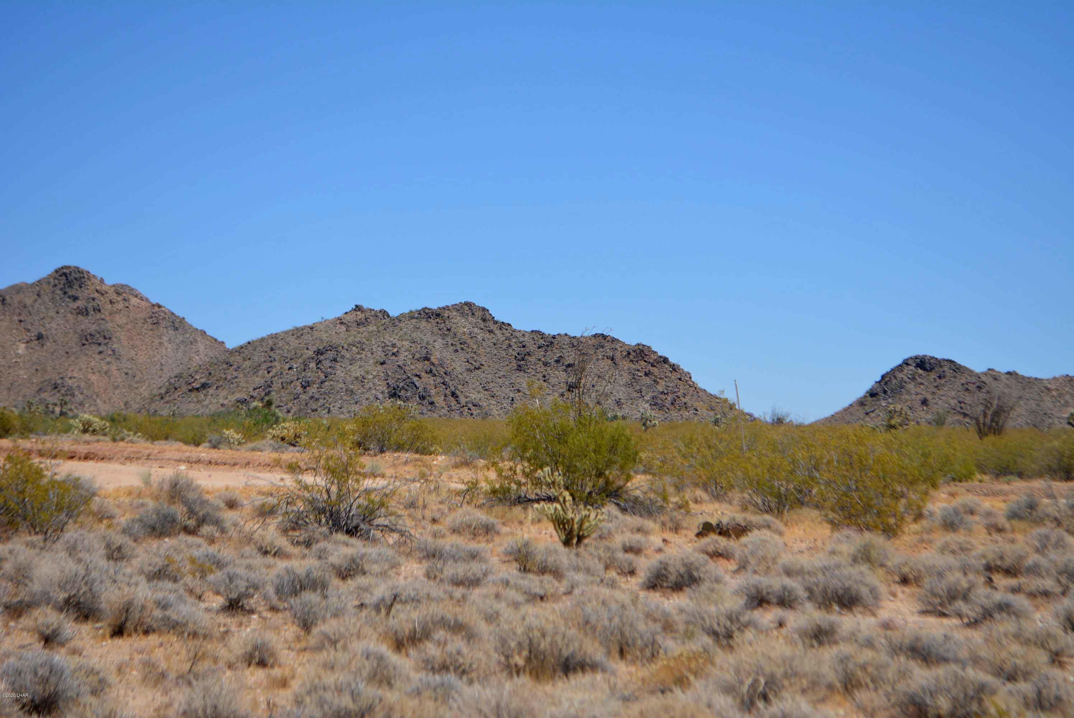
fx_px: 2463
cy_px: 359
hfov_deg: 24.6
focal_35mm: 82
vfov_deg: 16.6
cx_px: 537
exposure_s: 1/1600
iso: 400
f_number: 7.1
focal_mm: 55
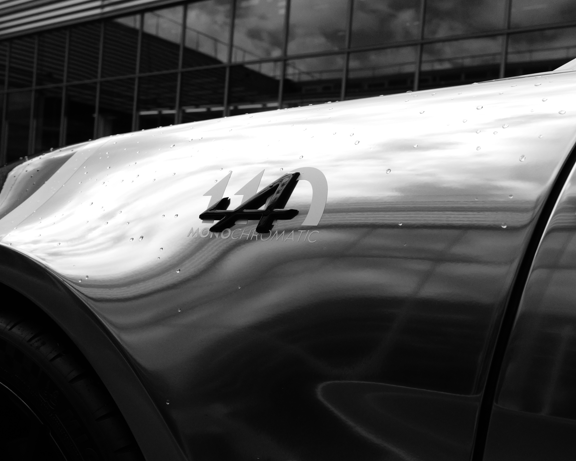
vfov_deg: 37.3
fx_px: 682
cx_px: 254
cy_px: 232
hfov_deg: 45.7
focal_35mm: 40
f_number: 13
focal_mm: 35
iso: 6400
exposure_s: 1/5000
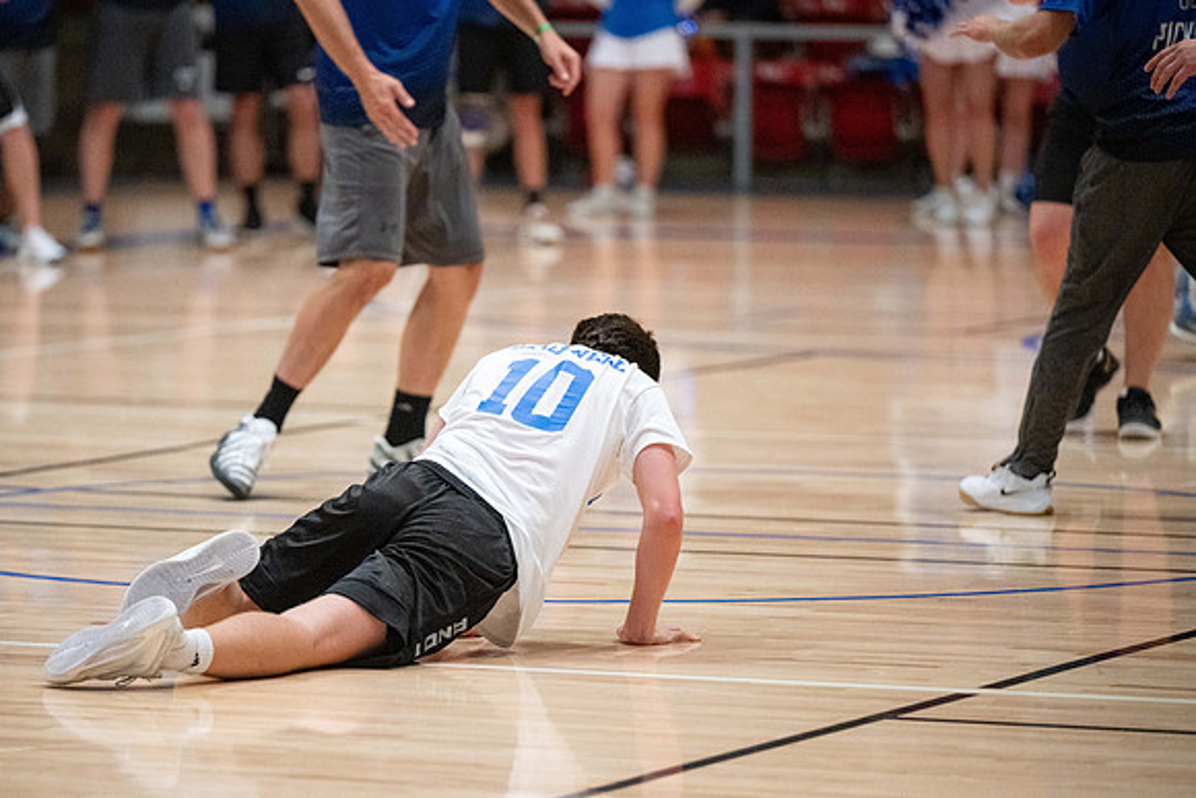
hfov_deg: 9.4
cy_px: 471
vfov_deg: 6.3
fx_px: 7261
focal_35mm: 219
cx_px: 490
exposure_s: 1/640
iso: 6400
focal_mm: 185
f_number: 2.8
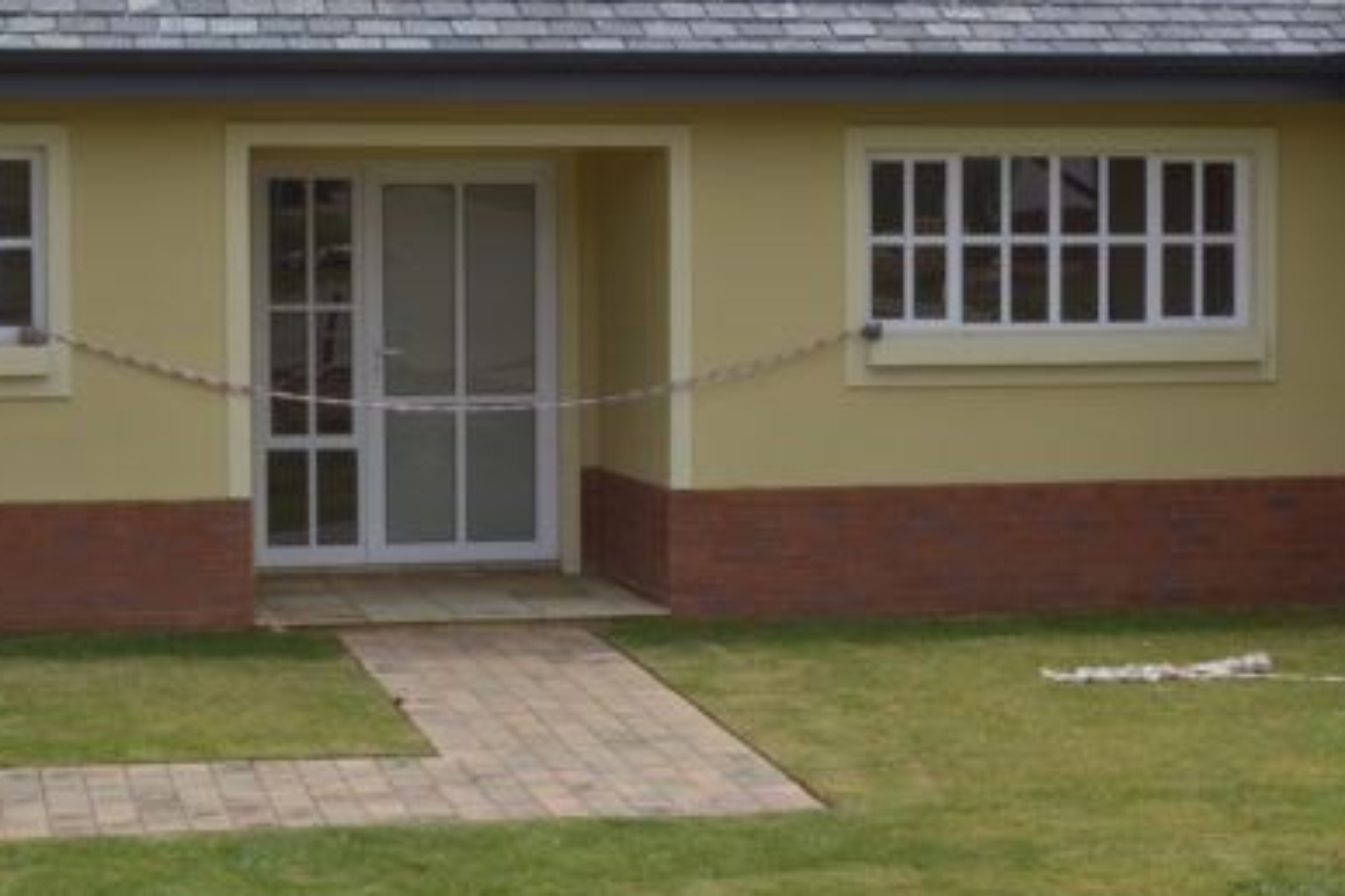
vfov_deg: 14.7
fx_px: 3474
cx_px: 685
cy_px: 410
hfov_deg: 21.9
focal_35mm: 93
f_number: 11
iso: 100
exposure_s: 1/125
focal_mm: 40
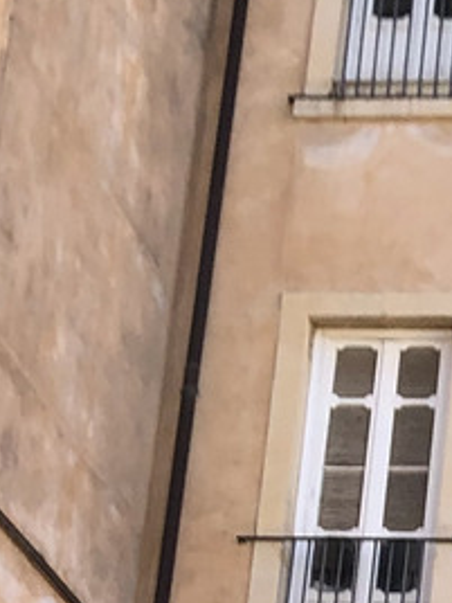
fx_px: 2907
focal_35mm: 167
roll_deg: -1.1
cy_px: 1010
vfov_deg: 11.2
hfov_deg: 8.0
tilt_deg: +16.8
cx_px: 1205
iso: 20
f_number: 1.8
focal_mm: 4
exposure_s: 1/648
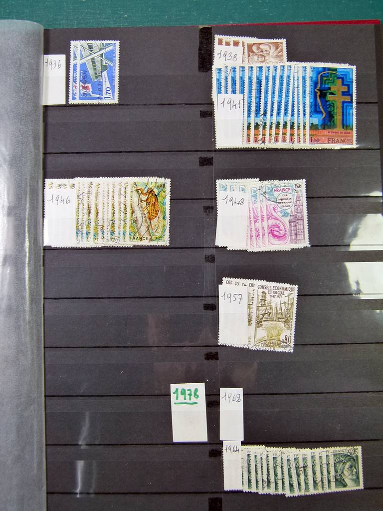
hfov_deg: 40.7
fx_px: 516
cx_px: 192
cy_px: 256
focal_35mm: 35
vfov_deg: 52.6
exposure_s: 1/80
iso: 160
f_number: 3.1
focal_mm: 6.3
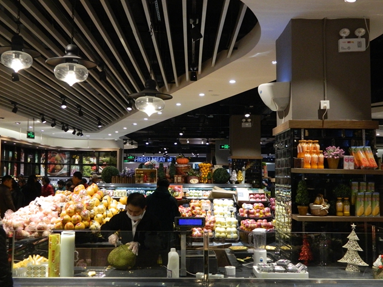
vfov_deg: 35.1
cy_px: 144
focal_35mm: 41
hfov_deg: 45.8
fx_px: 454
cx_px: 192
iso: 400
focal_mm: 7.3
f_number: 3.5
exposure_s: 1/60
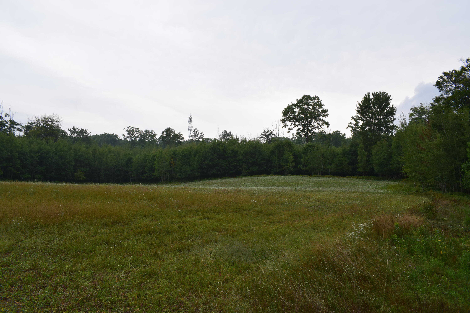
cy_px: 156
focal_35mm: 27
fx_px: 352
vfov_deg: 47.9
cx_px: 235
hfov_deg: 67.4
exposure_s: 1/200
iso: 400
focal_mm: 18
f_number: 10
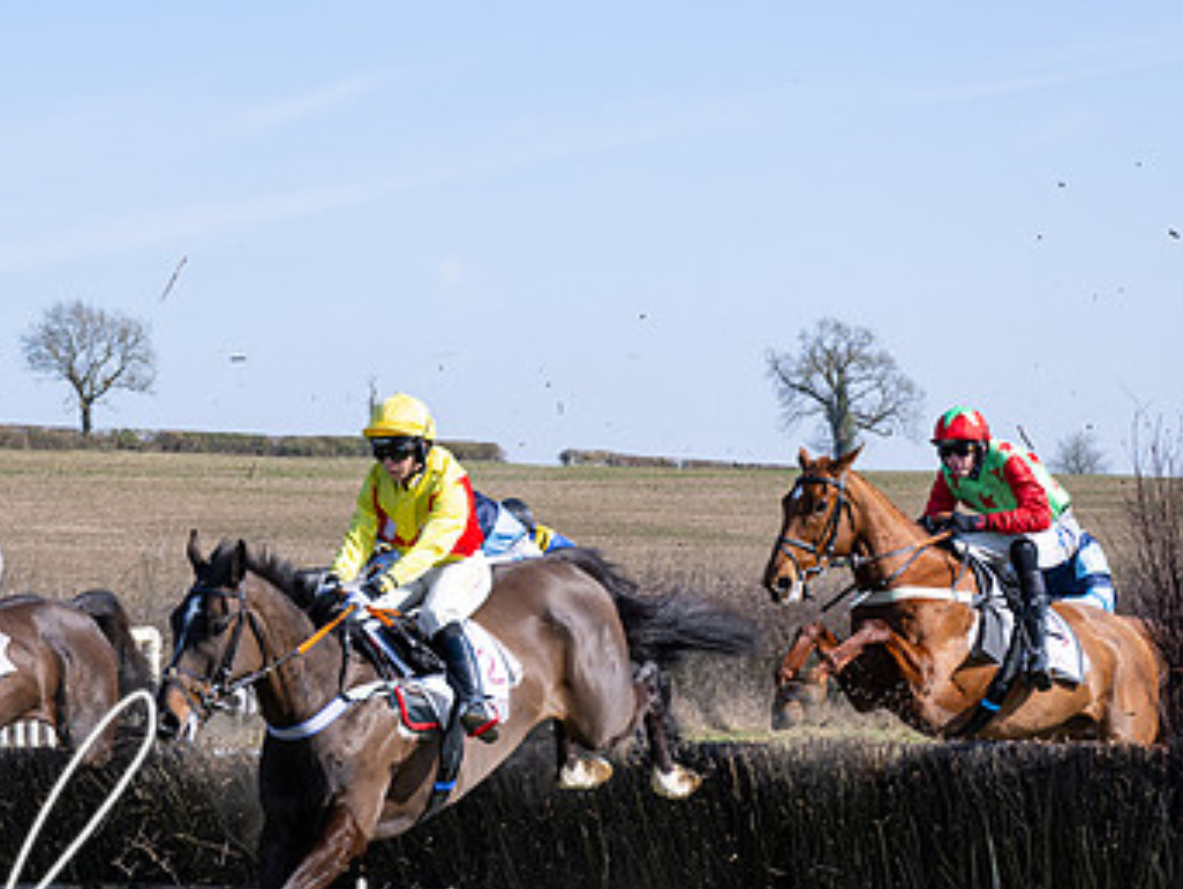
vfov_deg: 11.1
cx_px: 236
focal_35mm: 133
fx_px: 4548
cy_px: 643
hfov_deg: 14.7
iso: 200
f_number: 4
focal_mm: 70
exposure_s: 1/2000
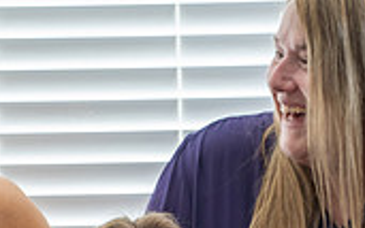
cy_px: 376
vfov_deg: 4.4
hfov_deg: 7.0
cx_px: 192
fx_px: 2965
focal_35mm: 298
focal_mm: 86
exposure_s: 1/80
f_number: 4.5
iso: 1250
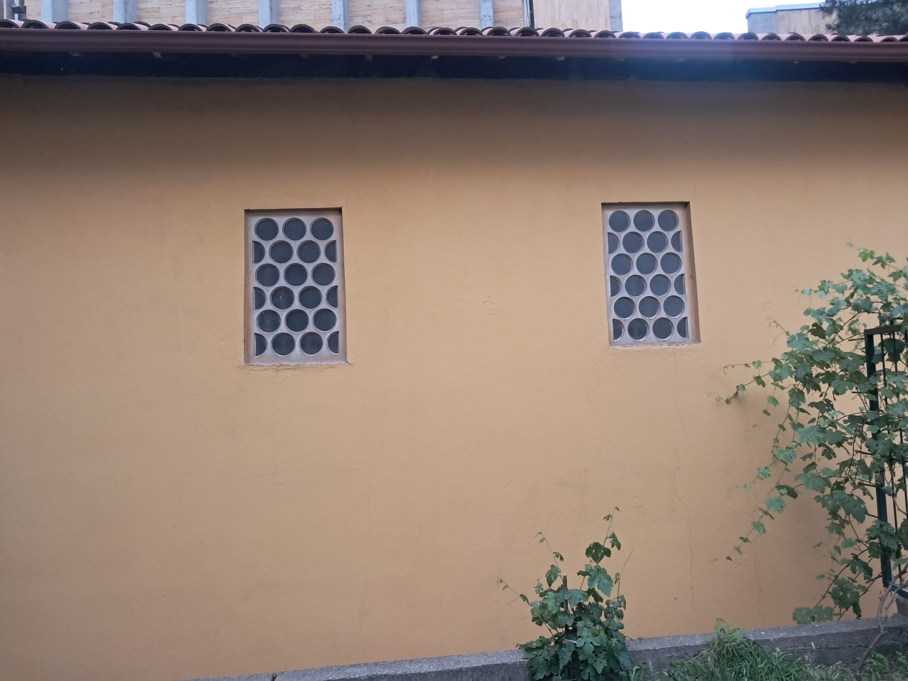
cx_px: 454
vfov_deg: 51.4
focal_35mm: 27
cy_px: 340
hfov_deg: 65.3
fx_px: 708
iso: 250
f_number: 1.8
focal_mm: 4
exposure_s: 1/60
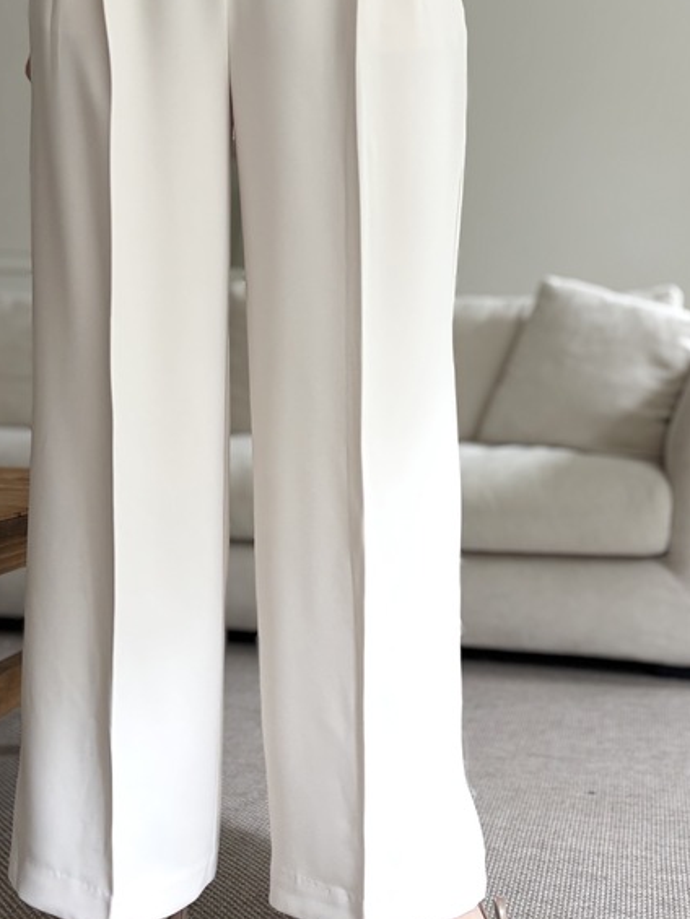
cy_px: 376
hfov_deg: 31.5
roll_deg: -1.4
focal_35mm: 46
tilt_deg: -1.1
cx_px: 332
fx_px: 1222
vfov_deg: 41.1
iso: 125
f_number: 1.6
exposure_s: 1/122
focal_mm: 5.96
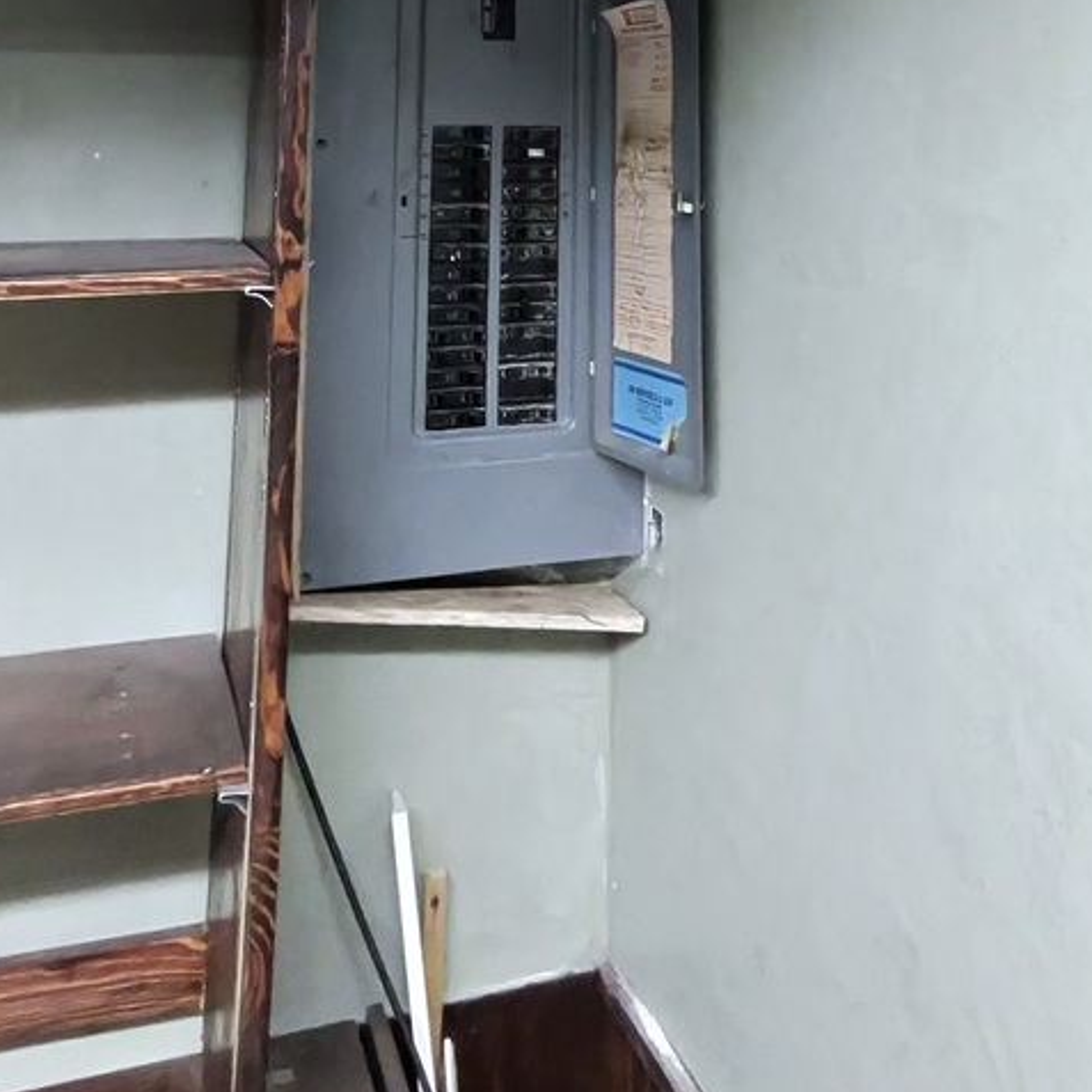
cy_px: -66
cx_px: 623
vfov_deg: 47.2
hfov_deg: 60.7
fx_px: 928
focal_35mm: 26
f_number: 2.2
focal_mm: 2.24
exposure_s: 1/59.9
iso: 2183
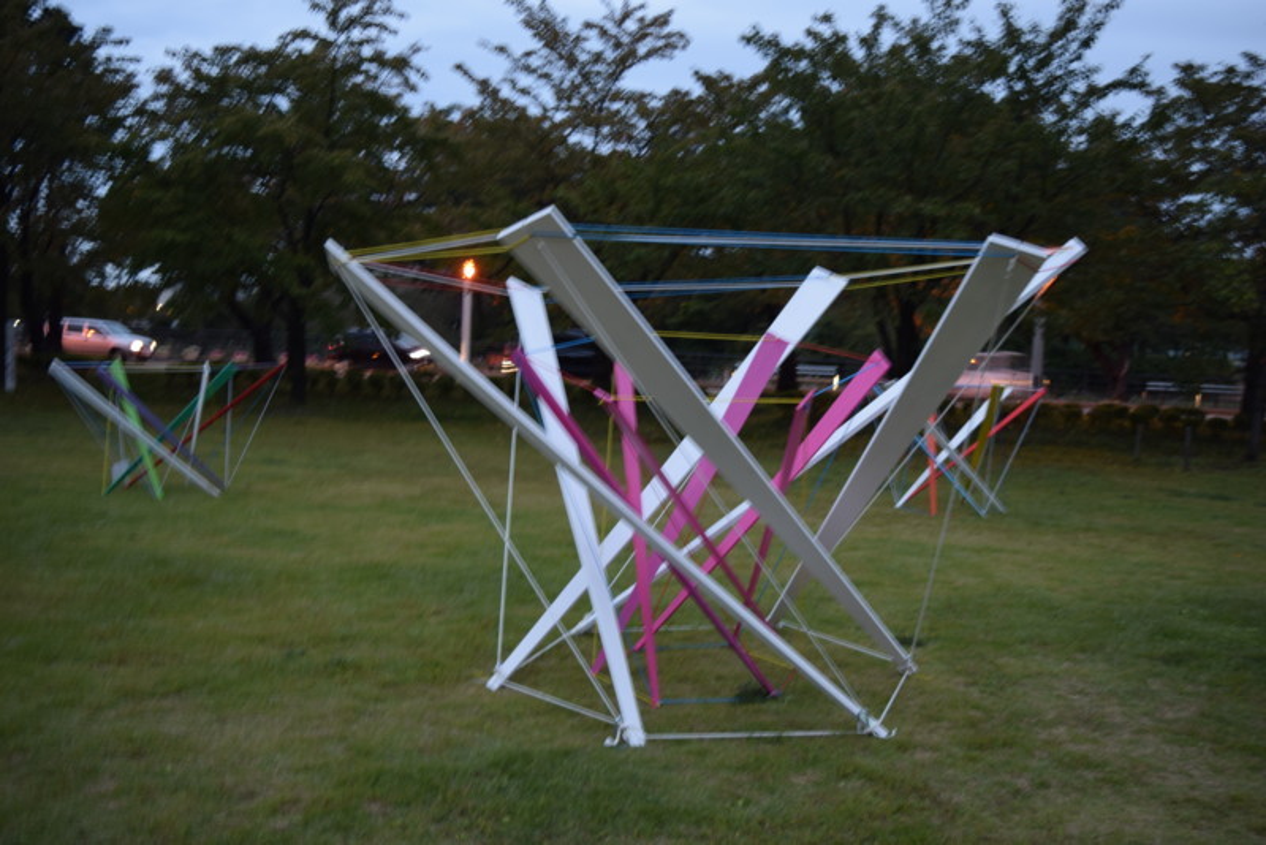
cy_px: 422
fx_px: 1266
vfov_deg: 36.9
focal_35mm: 36
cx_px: 633
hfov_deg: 53.1
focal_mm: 24
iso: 100
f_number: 4
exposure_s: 1/2
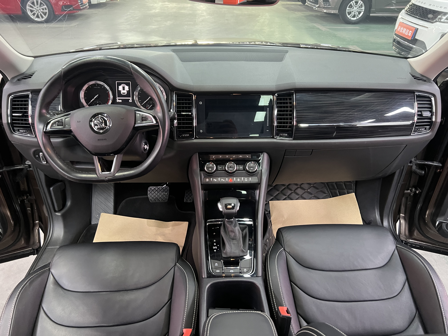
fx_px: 336
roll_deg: -0.3
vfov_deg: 53.1
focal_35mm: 26
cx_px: 224
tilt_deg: -34.0
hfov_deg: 67.3
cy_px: 168
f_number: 1.5
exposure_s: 1/33
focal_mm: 5.7
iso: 500
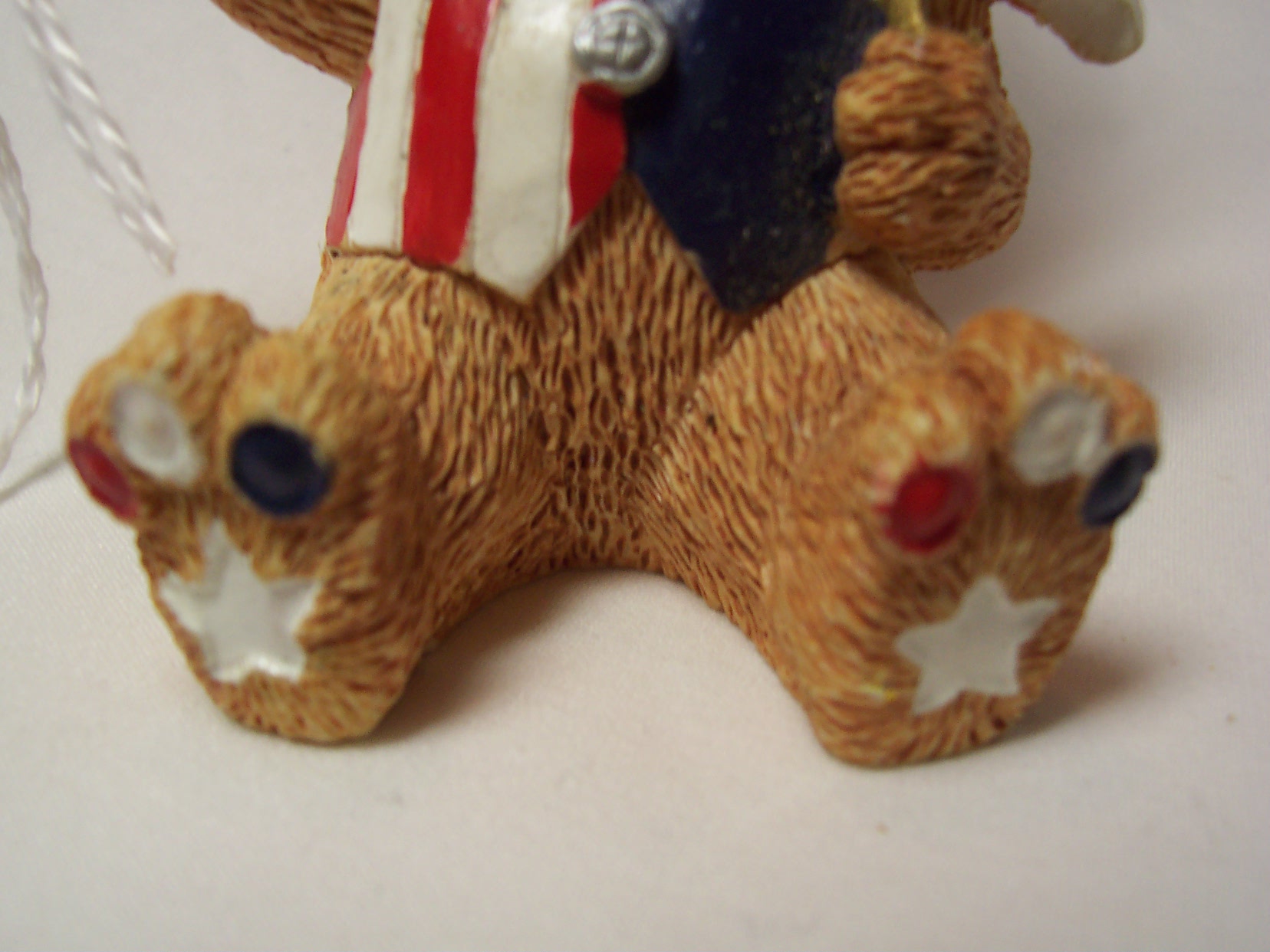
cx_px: 635
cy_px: 476
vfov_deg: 38.7
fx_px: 1357
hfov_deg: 50.1
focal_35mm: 37
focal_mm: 5.6
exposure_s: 1/60
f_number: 2.8
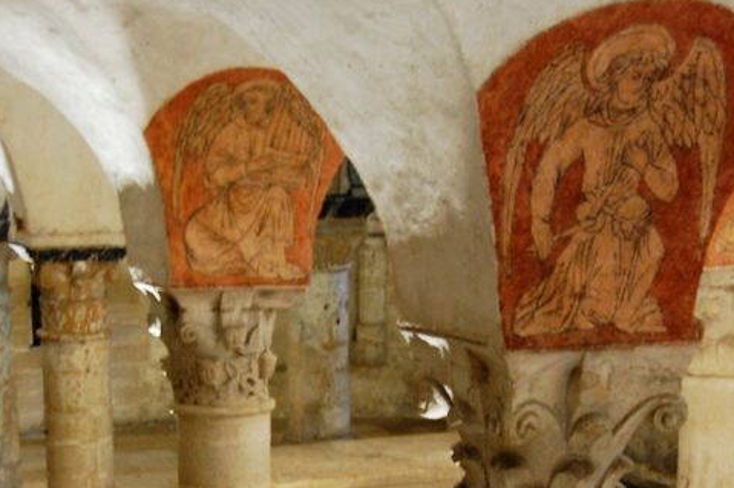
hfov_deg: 26.3
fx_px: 1568
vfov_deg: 17.5
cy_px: 401
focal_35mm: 77
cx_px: 359
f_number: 4
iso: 800
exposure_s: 1/1.3
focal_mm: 24
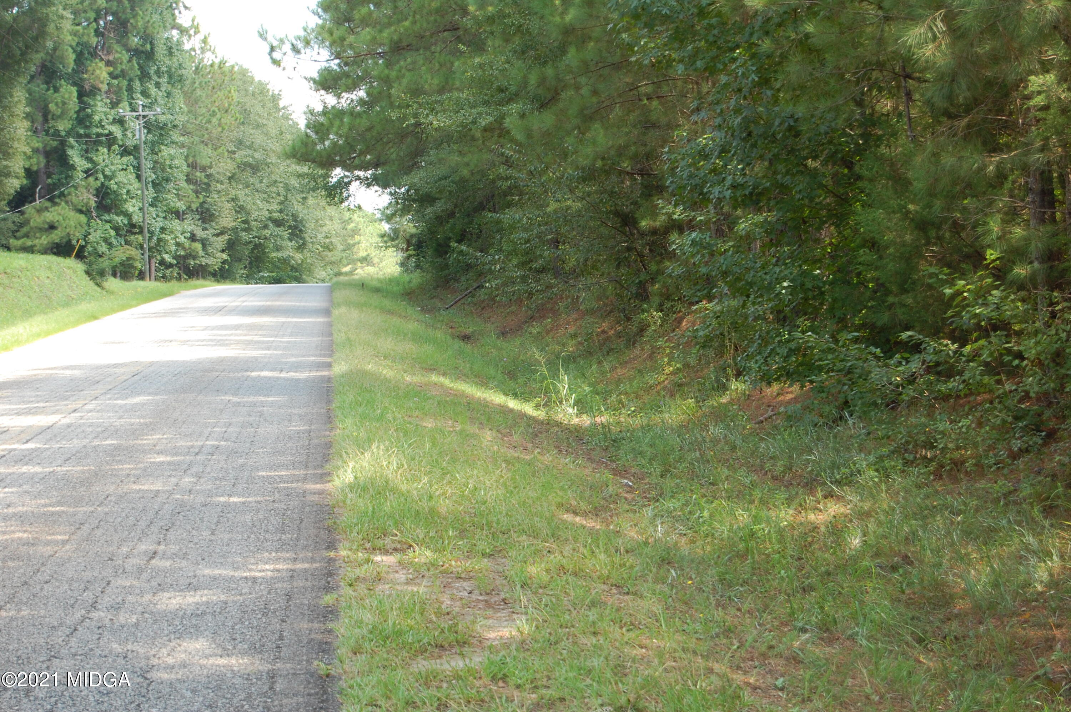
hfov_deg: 24.6
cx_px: 536
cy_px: 356
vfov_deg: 16.5
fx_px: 2452
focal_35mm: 82
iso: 360
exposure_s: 1/125
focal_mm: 55
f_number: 5.6
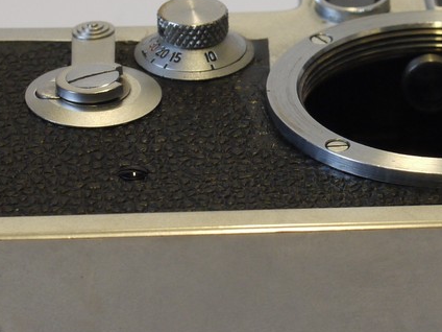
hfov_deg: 11.6
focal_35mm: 170
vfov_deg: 8.7
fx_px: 2171
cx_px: 353
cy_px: 139
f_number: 8
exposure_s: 1/50
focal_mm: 30
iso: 400
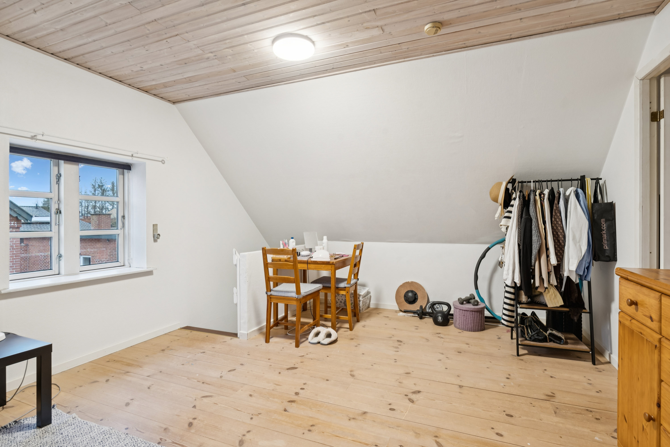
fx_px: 335
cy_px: 224
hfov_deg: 90.0
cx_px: 335
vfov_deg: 67.4
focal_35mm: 18
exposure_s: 1/2.5
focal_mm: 18
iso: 200
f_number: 8
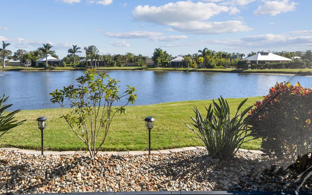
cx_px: 136
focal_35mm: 22
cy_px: 60
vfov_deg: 53.6
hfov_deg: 79.3
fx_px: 187
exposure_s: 1/250
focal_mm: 10
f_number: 7.1
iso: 100
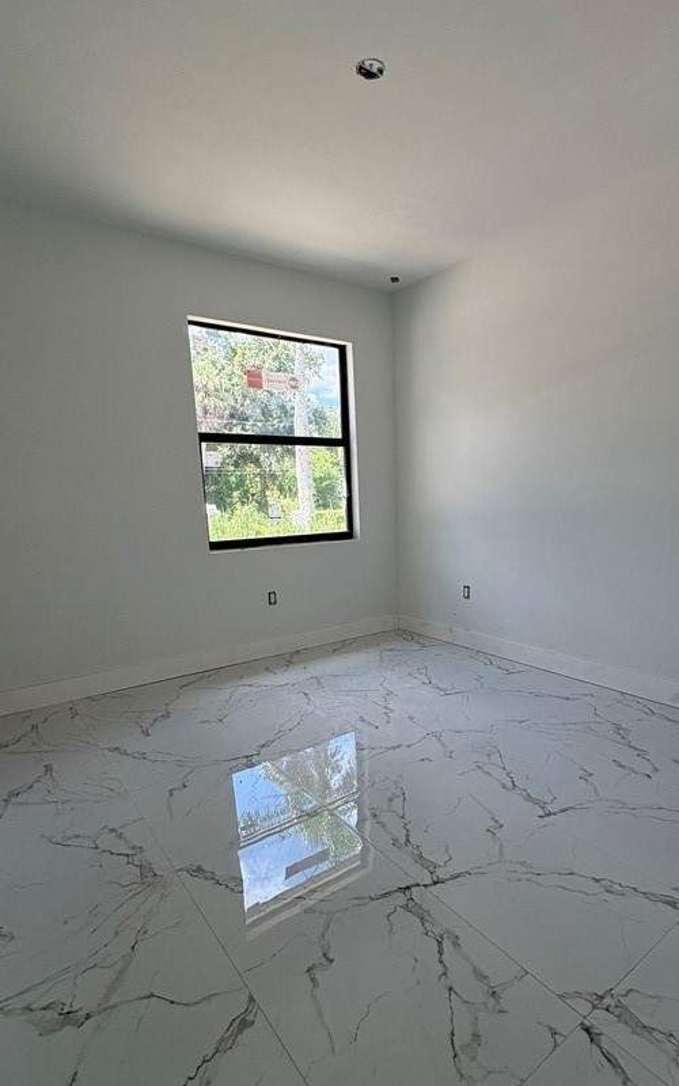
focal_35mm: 19
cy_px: 610
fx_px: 563
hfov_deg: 61.9
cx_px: 391
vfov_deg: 87.6
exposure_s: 1/212
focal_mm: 2.22
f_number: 2.2
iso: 64
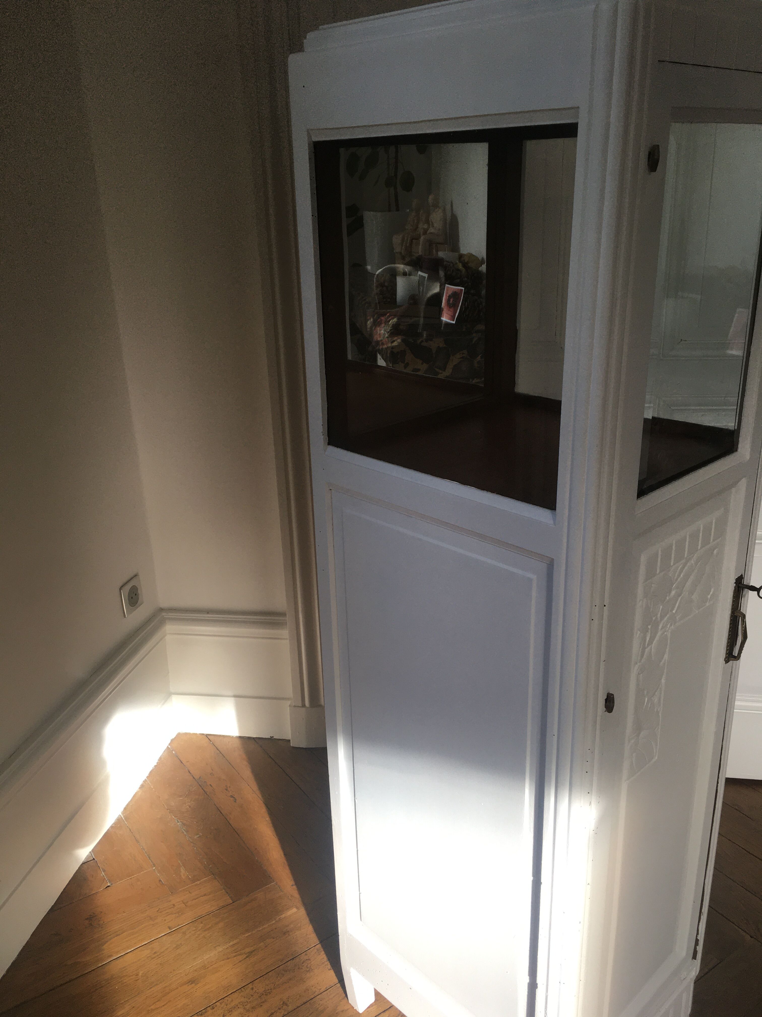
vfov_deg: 61.7
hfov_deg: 48.2
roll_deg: +2.2
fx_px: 851
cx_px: 381
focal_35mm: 29
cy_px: 508
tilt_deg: -20.3
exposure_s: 1/100
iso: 40
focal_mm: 4.15
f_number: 2.2
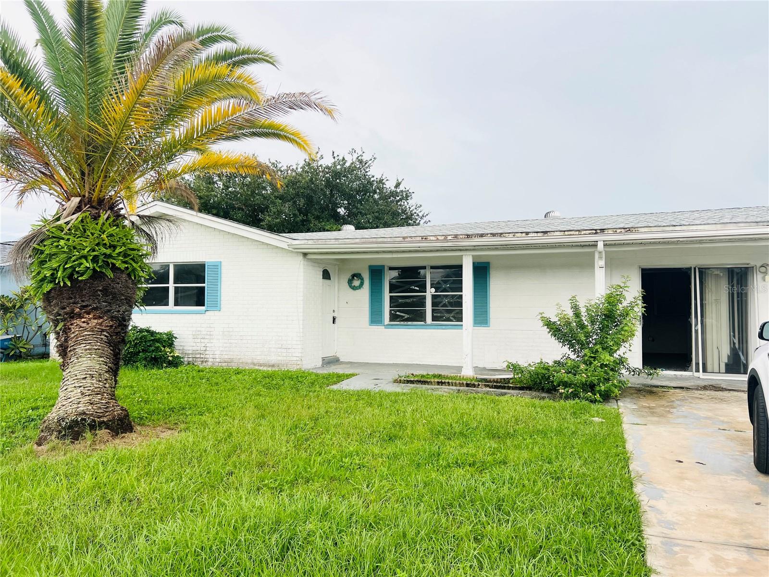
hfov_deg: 67.3
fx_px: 578
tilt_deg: +2.0
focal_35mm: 26
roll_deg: +0.4
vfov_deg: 53.1
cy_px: 288
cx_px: 384
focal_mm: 5.7
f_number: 1.5
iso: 50
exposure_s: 1/621
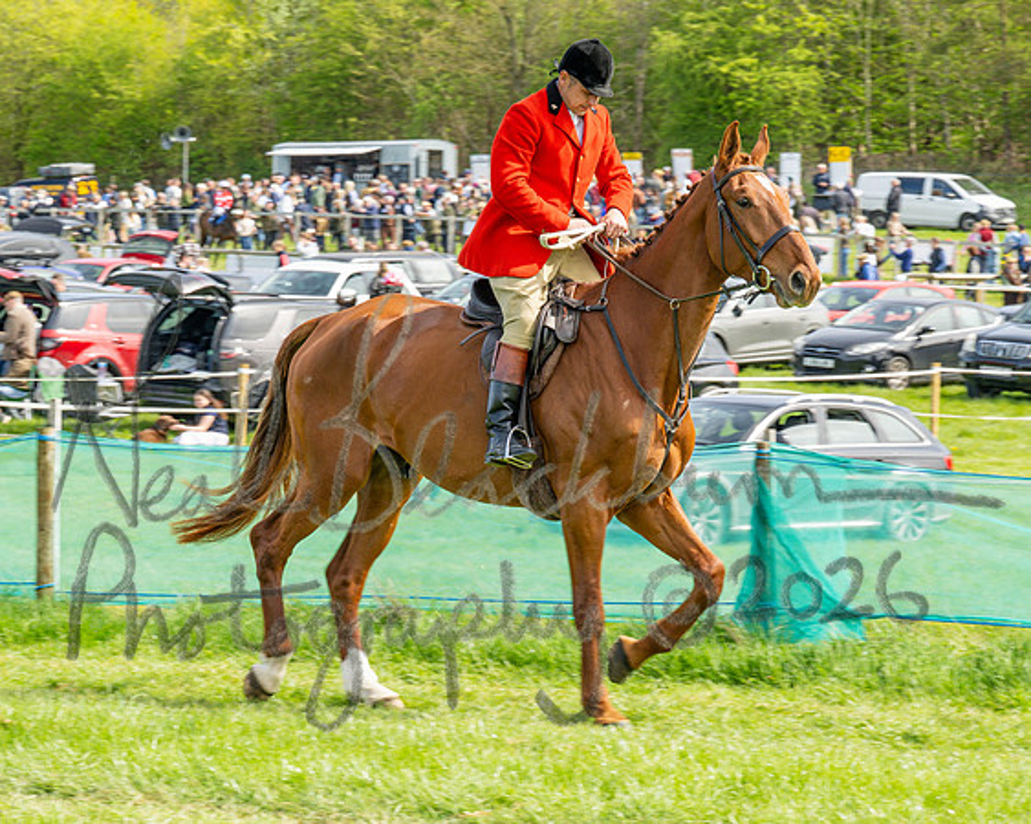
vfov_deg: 8.4
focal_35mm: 184
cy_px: 430
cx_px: 515
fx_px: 5599
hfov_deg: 10.5
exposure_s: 1/160
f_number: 9
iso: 100
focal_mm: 104
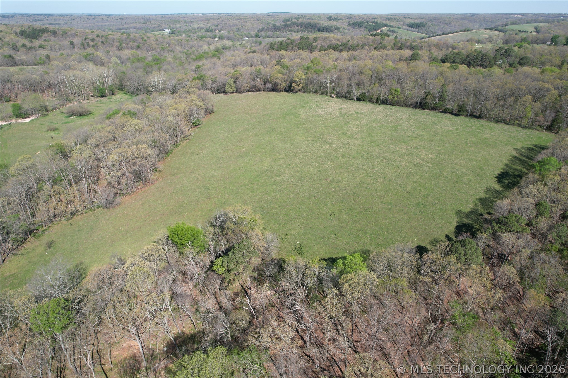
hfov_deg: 78.6
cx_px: 284
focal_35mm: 22
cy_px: 189
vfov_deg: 57.2
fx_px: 347
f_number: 2.8
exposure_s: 1/1250
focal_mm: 8.38
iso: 100
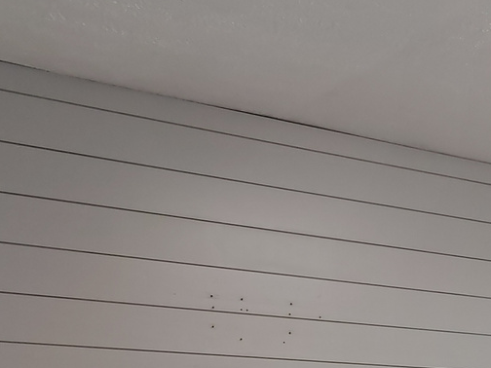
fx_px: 922
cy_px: 504
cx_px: 333
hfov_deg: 29.6
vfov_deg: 20.3
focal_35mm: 65
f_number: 2.2
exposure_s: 1/60
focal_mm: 2.13
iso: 293
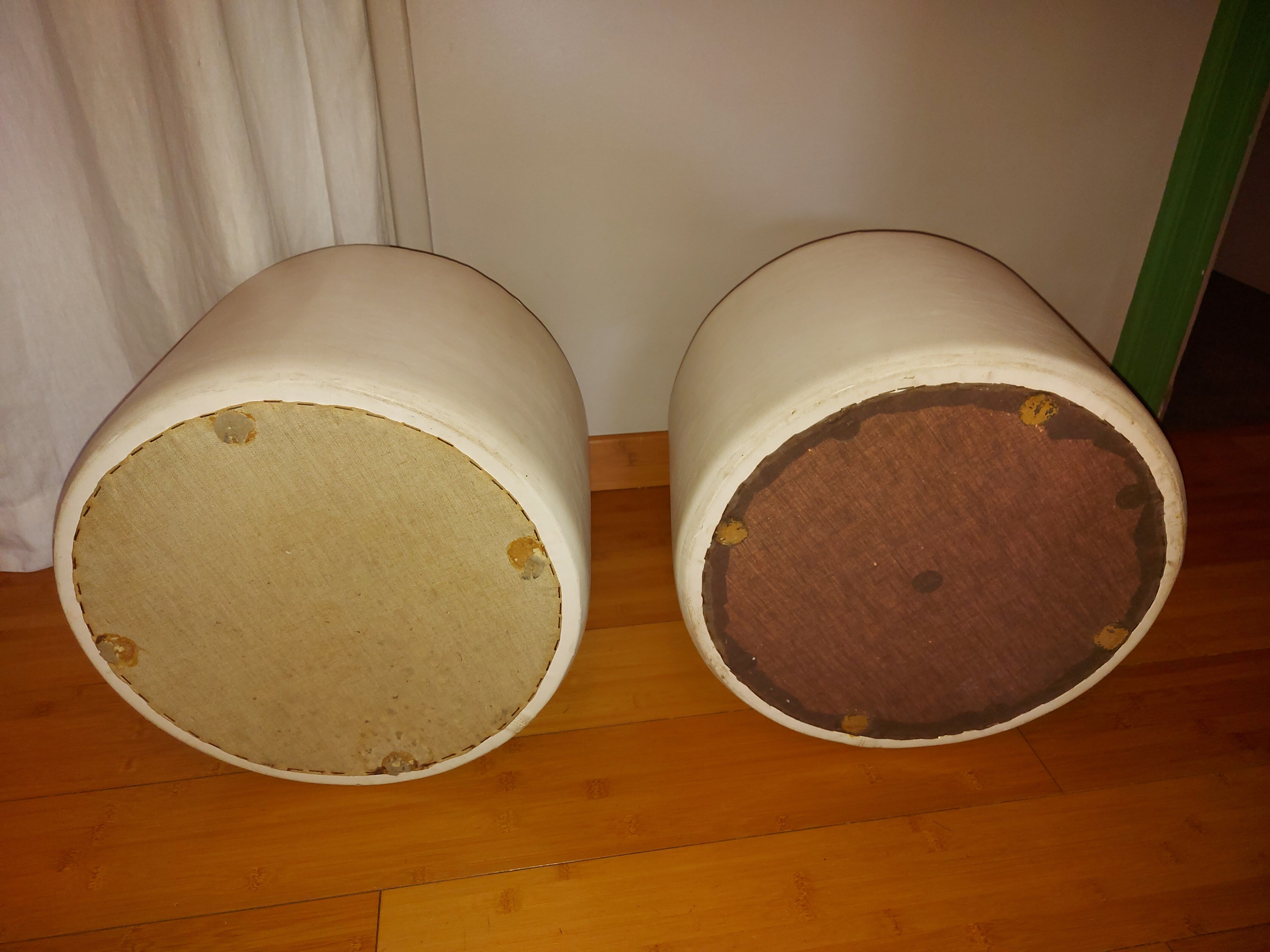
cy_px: 476
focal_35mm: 24
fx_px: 881
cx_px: 635
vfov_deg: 56.8
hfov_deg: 71.6
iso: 160
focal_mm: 5.23
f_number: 1.8
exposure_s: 1/50
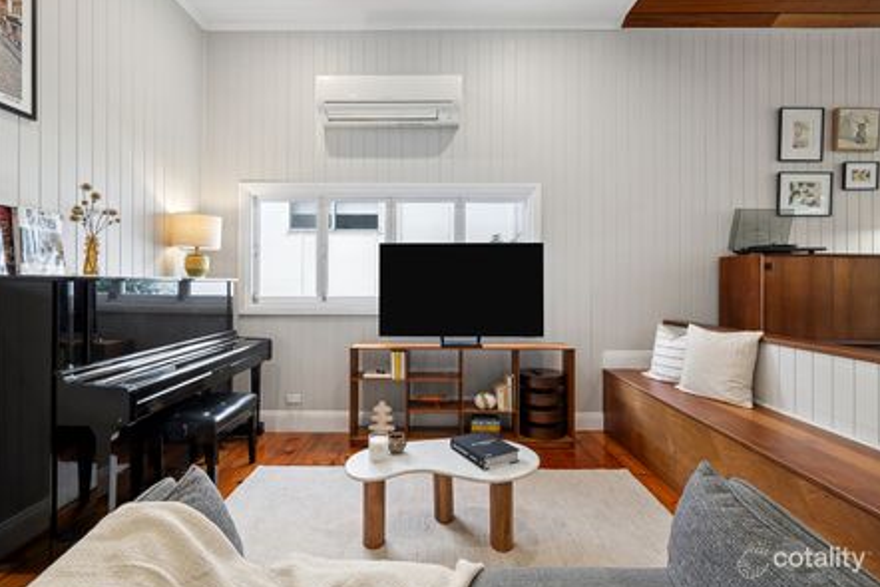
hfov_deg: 93.2
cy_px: 288
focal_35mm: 17
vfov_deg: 70.5
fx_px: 416
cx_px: 430
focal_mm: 16
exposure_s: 1/6
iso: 200
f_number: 11
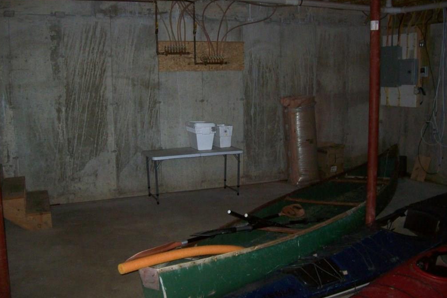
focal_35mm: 38
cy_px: 143
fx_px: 472
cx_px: 224
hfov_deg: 50.7
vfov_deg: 35.1
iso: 200
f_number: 2.7
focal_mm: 6
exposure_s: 1/64
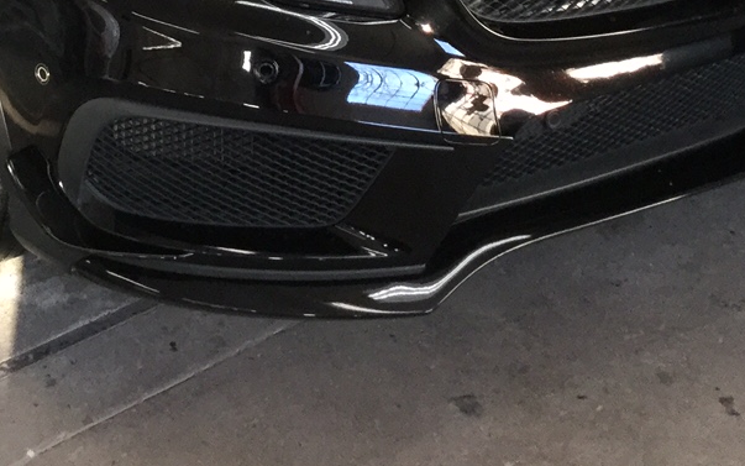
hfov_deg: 23.0
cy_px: -252
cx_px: 178
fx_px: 1807
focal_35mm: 89
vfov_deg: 13.7
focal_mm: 3.3
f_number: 2.4
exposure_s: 1/30
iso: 40
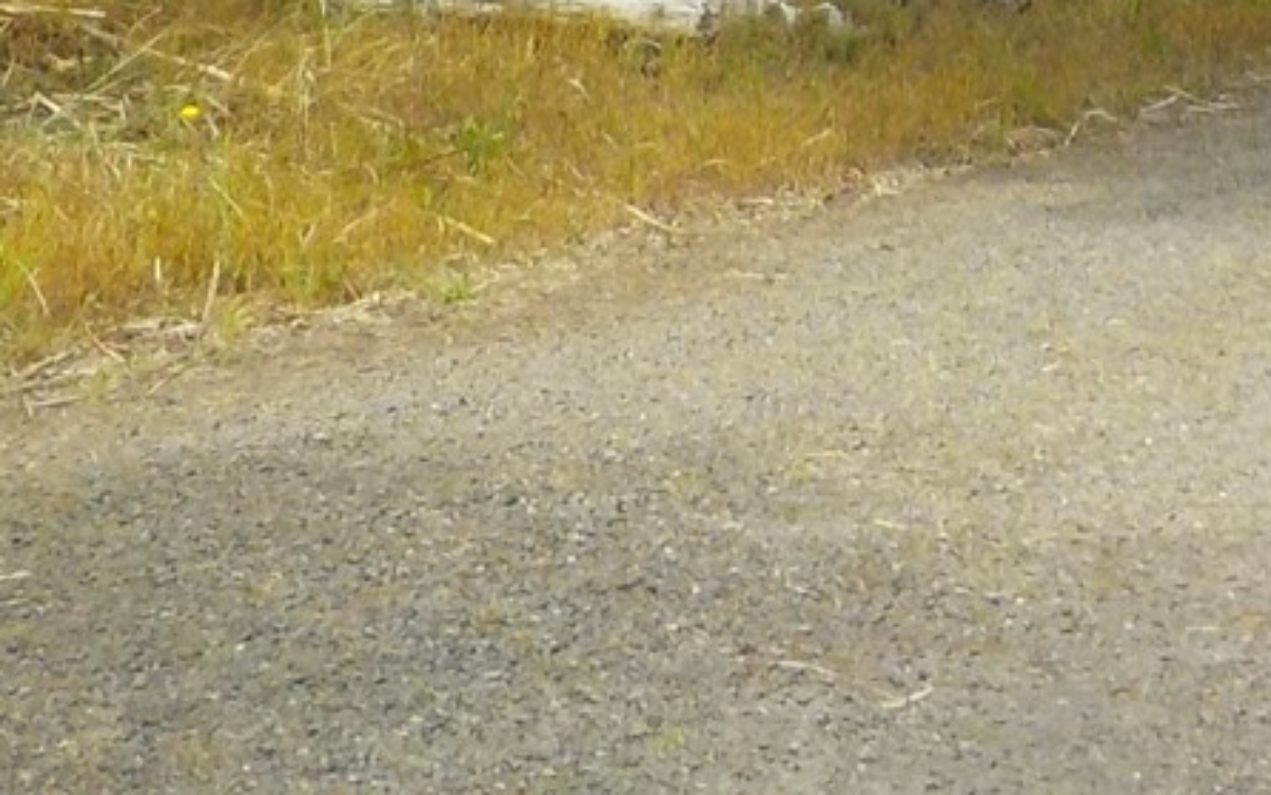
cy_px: -849
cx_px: 1140
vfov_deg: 10.5
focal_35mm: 114
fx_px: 3950
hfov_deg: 18.0
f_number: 3.3
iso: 125
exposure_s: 1/500
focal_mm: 4.1
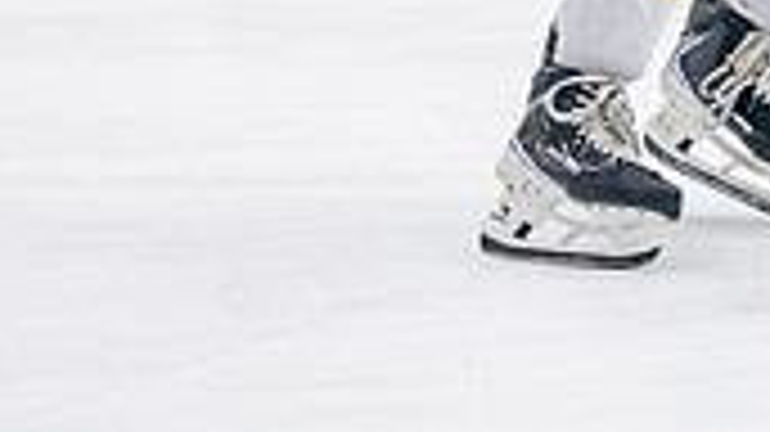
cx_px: 906
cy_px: -331
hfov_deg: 4.1
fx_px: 10775
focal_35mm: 528
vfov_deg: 2.3
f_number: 3.2
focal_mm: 122
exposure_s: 1/640
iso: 2000
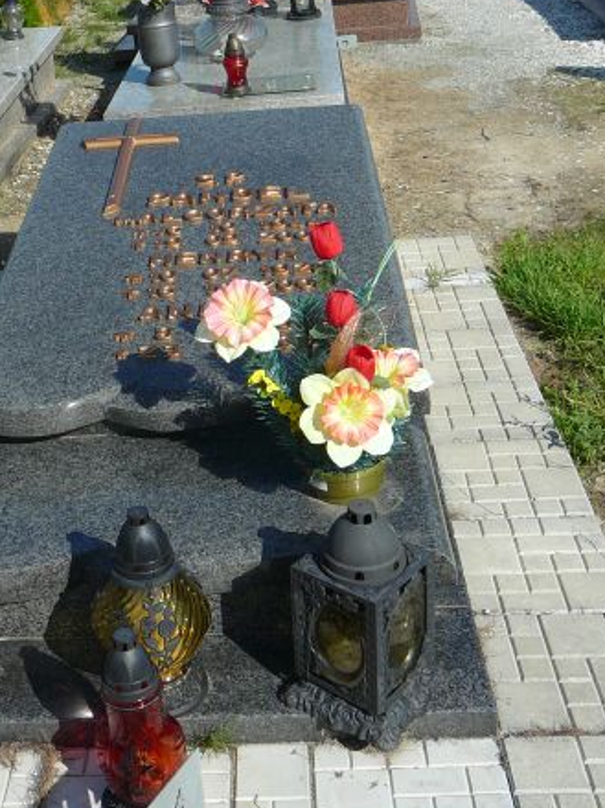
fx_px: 1189
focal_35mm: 51
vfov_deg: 37.1
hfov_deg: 28.2
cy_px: 271
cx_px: 173
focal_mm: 5.2
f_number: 5
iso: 80
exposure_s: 1/500
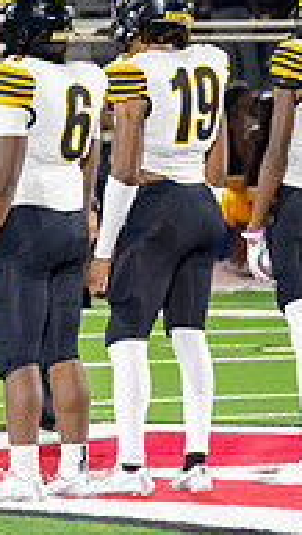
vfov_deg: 3.4
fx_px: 8941
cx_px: -460
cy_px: 57
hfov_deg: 1.9
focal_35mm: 630
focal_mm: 200
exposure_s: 1/400
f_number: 5.6
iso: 10000
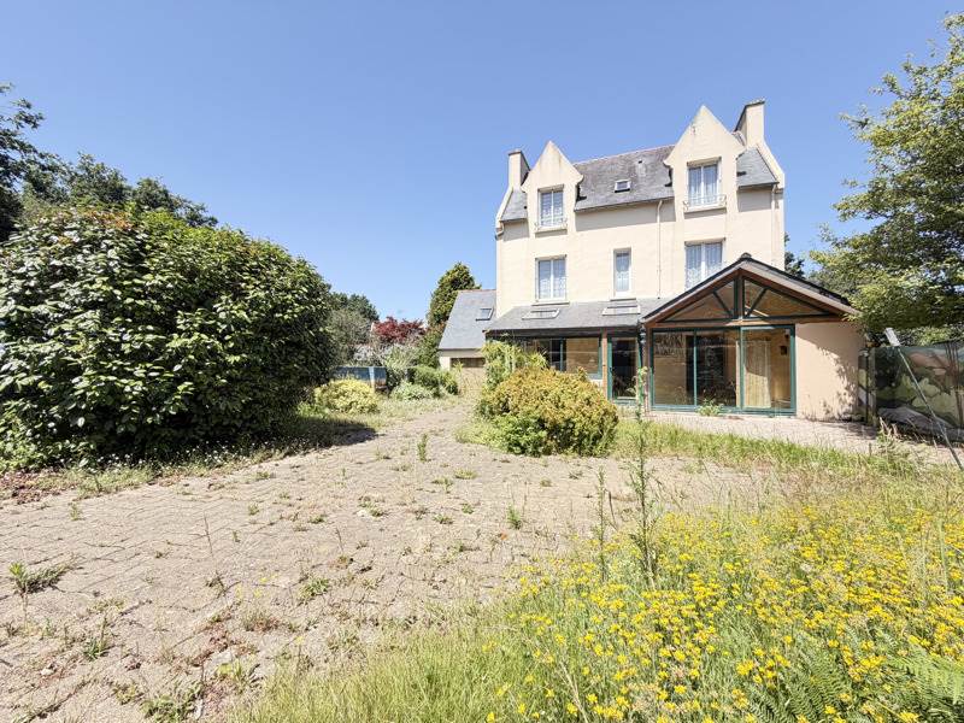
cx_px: 482
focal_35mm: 14
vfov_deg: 85.7
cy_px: 362
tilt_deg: +2.2
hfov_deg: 102.1
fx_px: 390
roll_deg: +0.3
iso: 64
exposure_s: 1/502
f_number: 2.2
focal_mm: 2.22
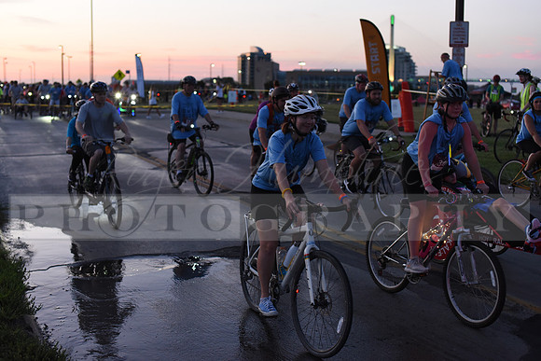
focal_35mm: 50
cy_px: 180
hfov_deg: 39.6
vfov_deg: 27.0
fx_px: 752
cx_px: 270
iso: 2500
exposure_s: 1/400
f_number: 2.8
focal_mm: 50
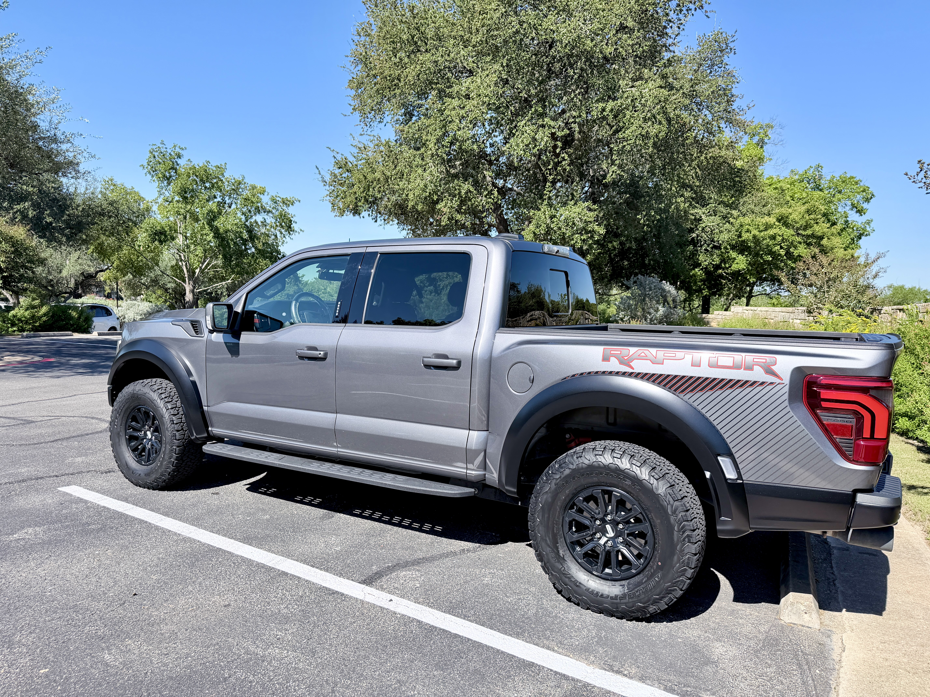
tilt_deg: -4.6
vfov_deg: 56.8
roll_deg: -2.6
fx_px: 645
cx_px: 465
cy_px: 348
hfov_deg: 71.6
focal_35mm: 24
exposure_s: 1/2801
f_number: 1.78
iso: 80
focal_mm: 6.76
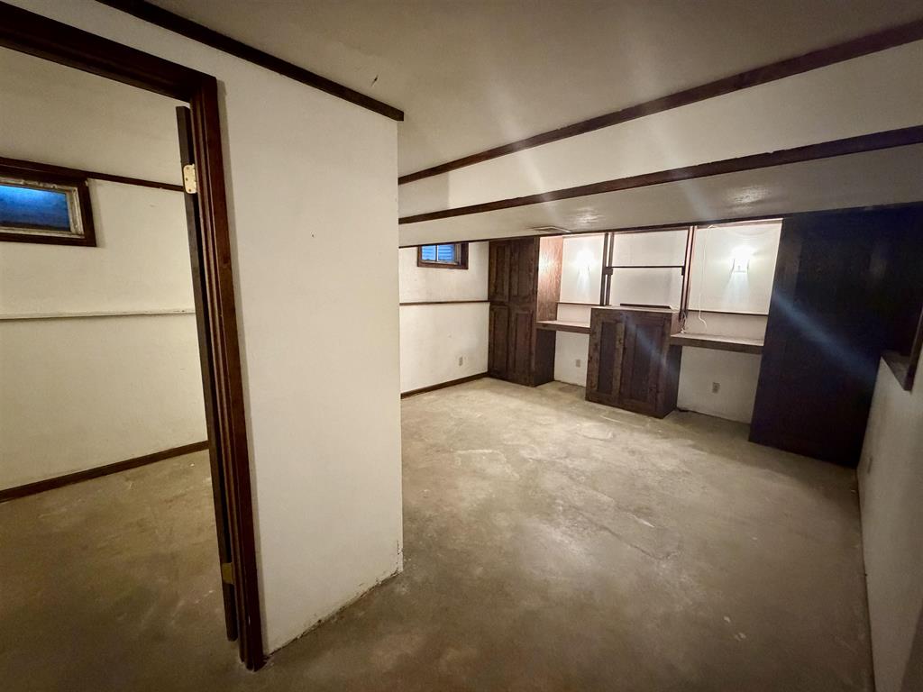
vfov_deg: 85.7
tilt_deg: -10.4
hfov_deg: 102.1
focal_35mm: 14
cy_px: 346
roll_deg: -0.4
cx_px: 462
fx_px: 373
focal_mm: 2.22
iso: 1250
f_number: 2.2
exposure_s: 1/40
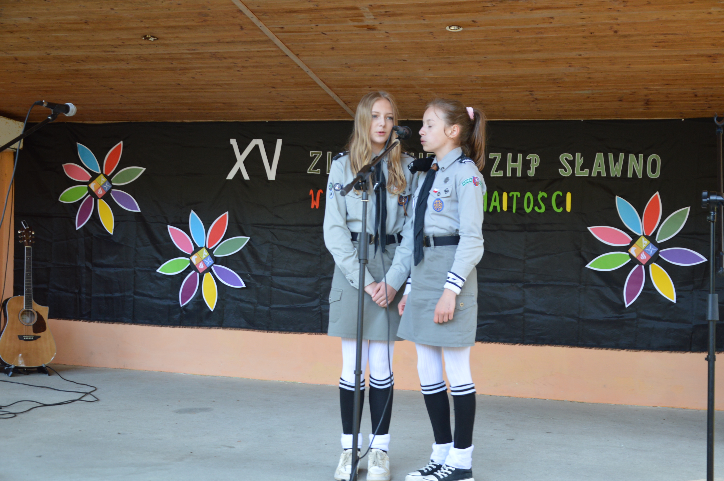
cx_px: 362
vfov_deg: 28.0
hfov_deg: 41.1
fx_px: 964
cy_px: 240
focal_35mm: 48
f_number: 4.2
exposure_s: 1/60
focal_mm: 32
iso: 400
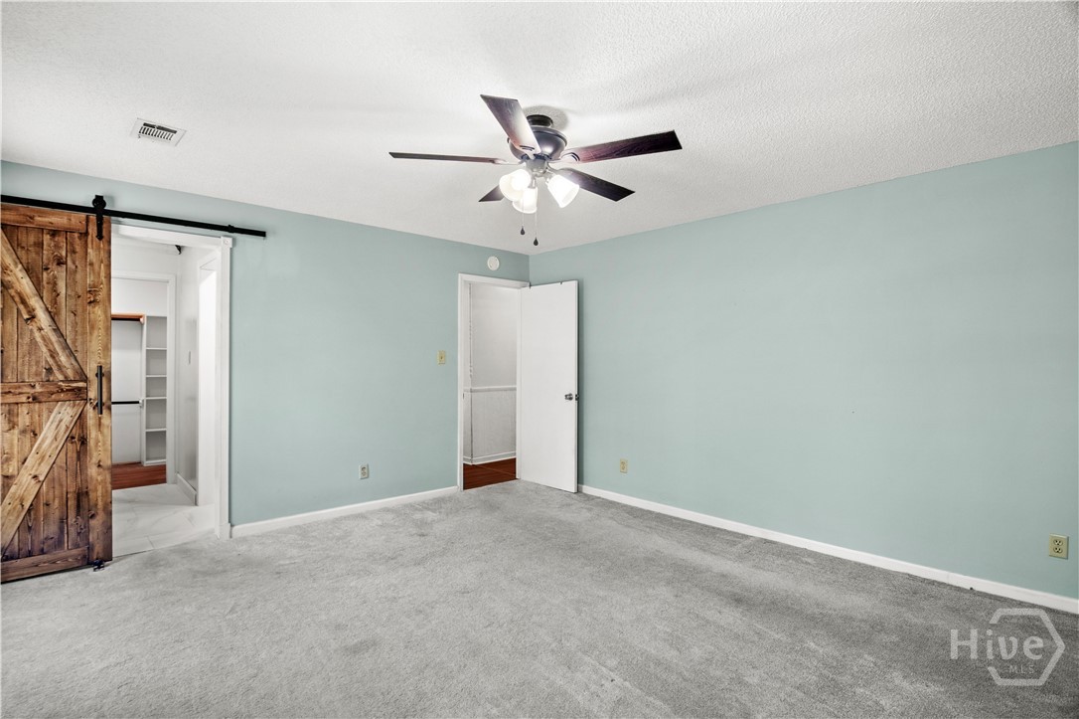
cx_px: 540
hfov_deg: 95.0
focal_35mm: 16
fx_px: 494
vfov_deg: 72.0
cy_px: 360
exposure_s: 1/1.67
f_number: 7.1
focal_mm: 11
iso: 250
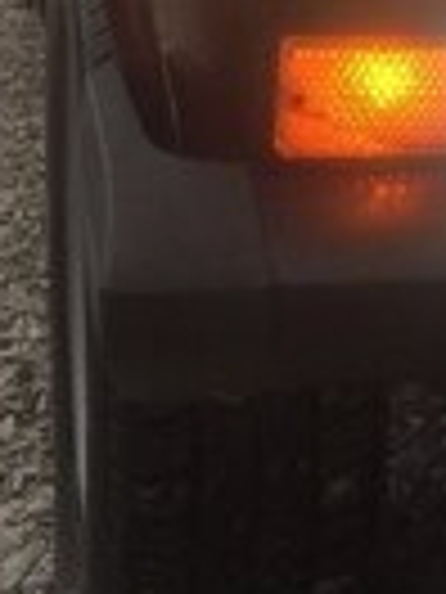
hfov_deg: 13.3
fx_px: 1873
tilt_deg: -2.2
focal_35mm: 109
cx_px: 487
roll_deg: +2.0
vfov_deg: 17.0
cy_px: -180
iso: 50
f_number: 2.2
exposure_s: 1/100
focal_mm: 4.15
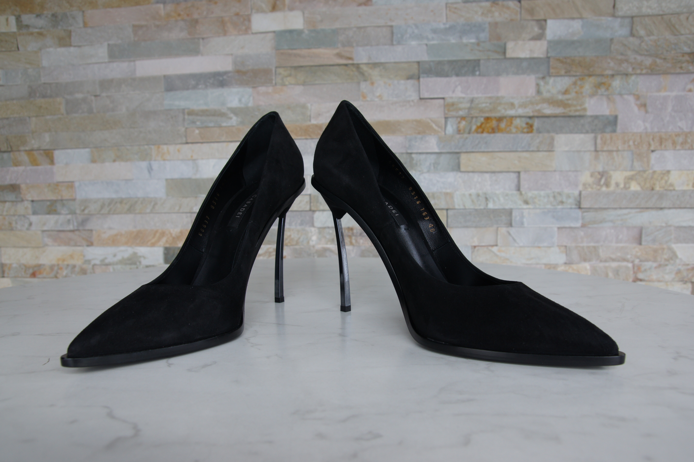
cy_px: 231
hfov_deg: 70.5
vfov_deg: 50.4
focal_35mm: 26
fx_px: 491
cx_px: 347
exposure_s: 1/60
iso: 200
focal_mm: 17
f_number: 5.6
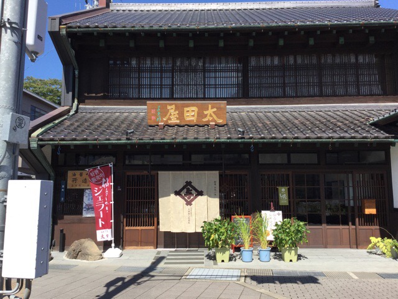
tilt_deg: +5.9
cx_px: 199
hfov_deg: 58.4
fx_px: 356
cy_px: 150
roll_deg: -1.5
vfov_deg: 45.4
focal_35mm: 31
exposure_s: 1/727
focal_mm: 3.3
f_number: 2.4
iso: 25
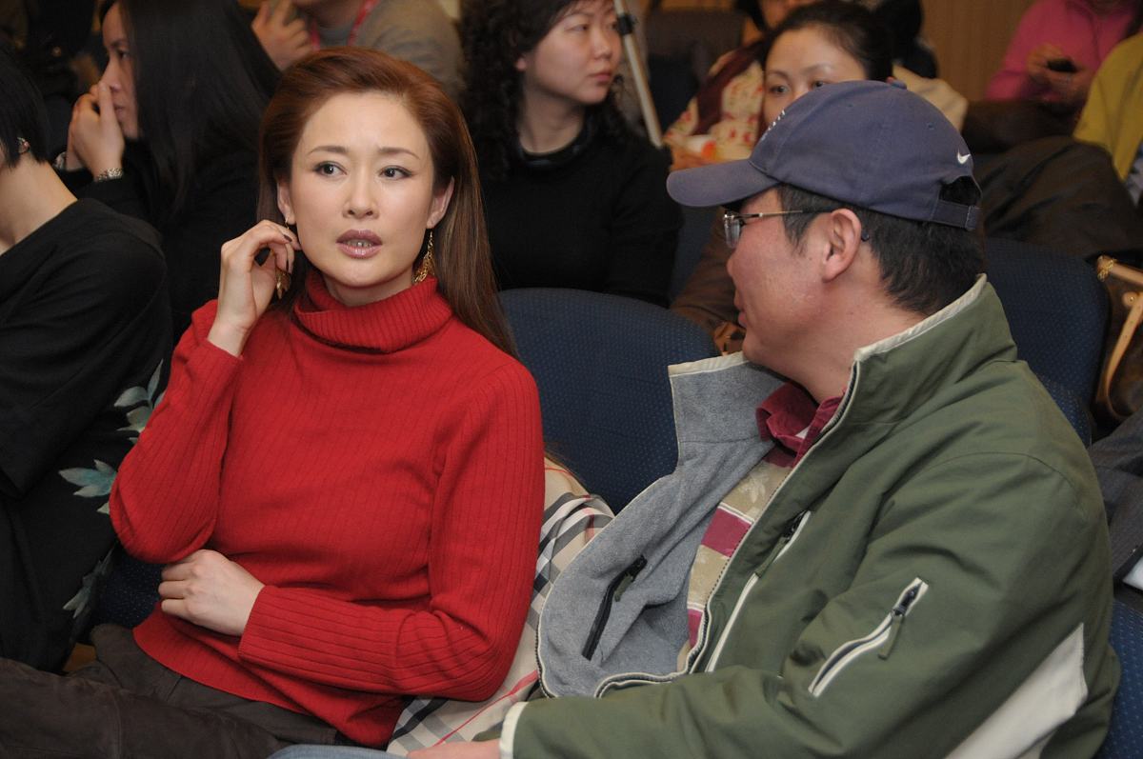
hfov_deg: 19.5
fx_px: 3330
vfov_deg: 13.0
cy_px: 380
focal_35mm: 105
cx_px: 572
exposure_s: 1/160
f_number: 5
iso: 1000
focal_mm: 70
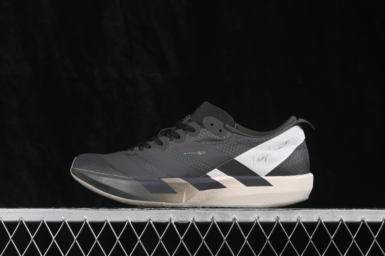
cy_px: 128
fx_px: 802
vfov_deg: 18.2
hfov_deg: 27.0
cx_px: 192
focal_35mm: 75
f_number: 7.1
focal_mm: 50
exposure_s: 1/60
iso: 160
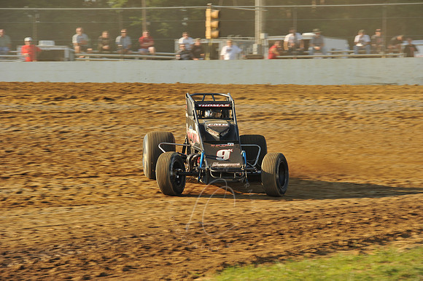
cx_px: 212
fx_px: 1938
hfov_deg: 12.5
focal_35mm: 165
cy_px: 140
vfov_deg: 8.3
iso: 400
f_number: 9
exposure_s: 1/320
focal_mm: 165
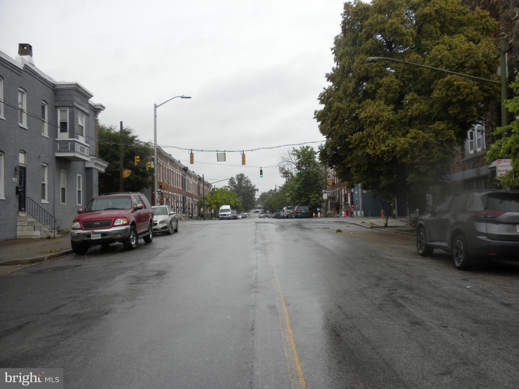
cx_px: 260
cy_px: 194
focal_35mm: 37
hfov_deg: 50.1
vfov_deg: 38.7
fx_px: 555
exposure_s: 1/530
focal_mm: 6.6
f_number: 3.5
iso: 107
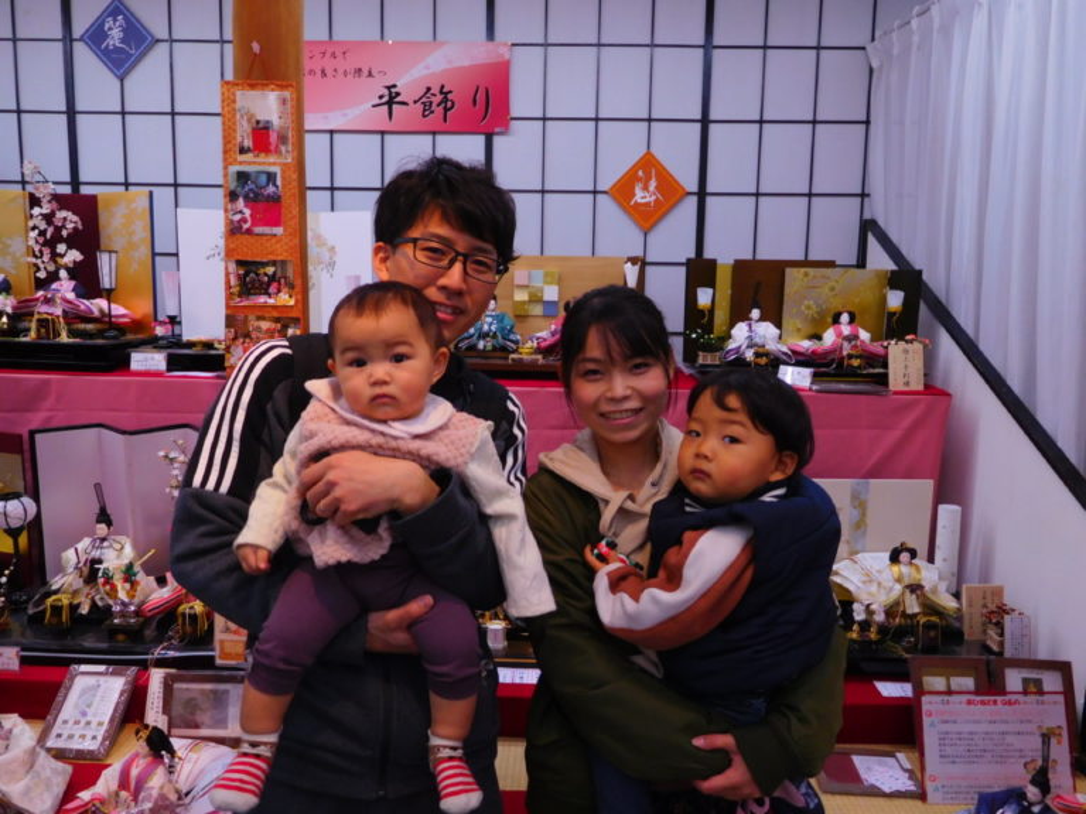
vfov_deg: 54.9
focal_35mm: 25
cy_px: 407
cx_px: 543
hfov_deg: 69.4
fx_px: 784
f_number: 3.4
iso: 125
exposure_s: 1/60
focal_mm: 4.5
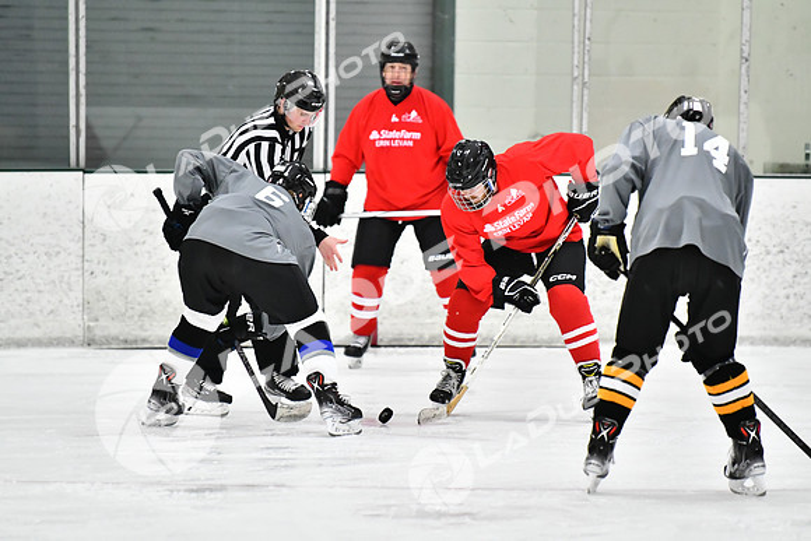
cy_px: 270
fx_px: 6760
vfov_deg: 4.6
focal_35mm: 300
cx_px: 406
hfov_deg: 6.9
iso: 5000
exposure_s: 1/1250
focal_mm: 200
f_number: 2.8
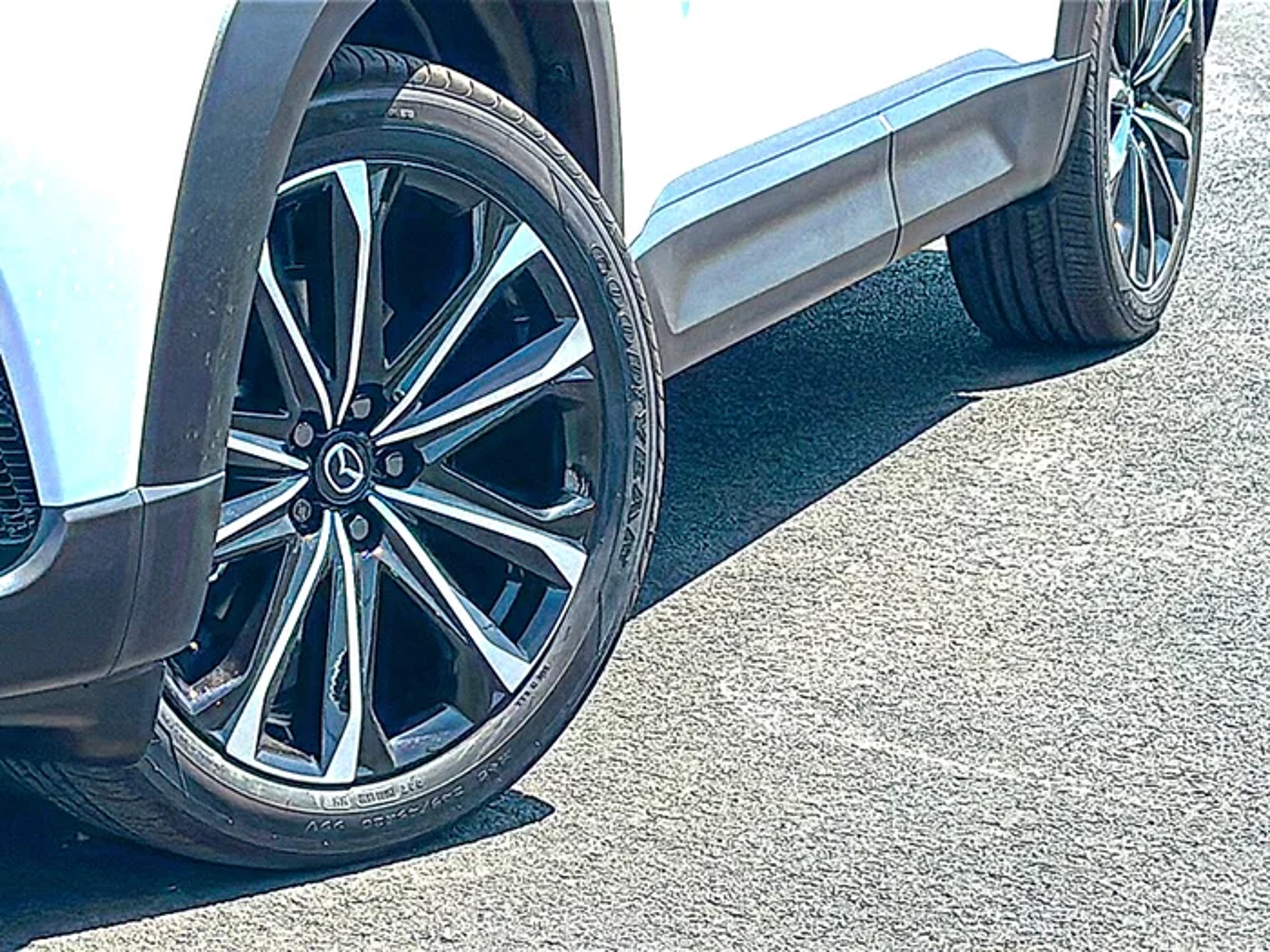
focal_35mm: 100
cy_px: 476
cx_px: 635
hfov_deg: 19.6
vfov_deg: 14.8
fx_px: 3669
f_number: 1.78
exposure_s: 1/2315
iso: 100
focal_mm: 6.86
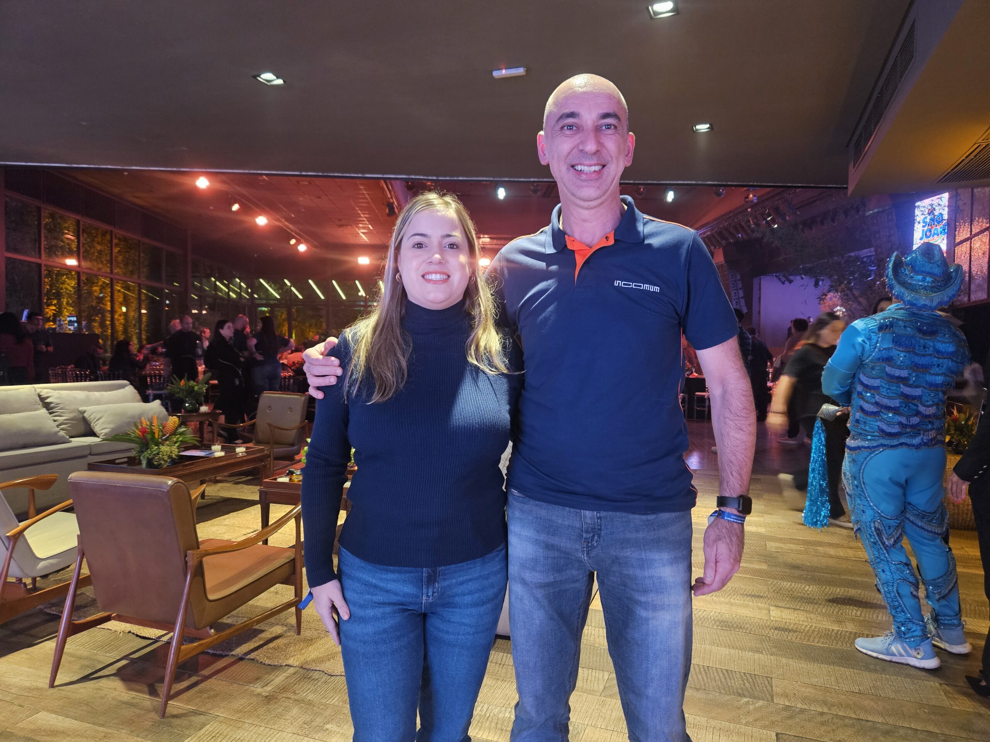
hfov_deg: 73.9
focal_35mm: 23
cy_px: 371
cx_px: 495
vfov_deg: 58.9
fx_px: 658
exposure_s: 1/24
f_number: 1.8
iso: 500
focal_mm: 5.4
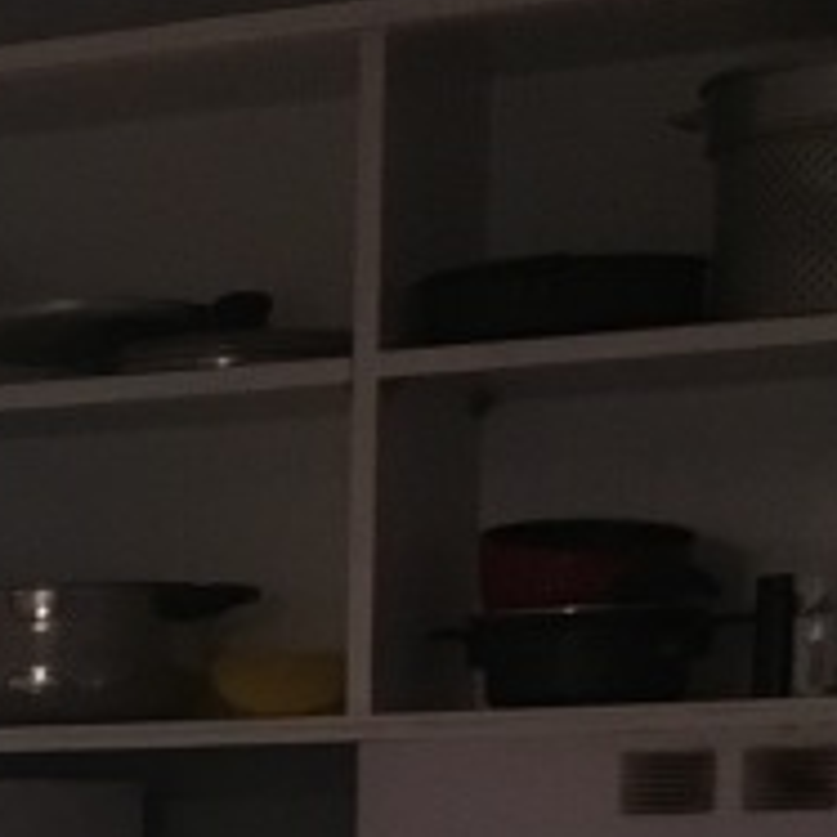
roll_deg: +2.2
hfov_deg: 11.8
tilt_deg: -10.7
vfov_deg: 11.6
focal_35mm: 140
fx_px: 3830
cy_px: 1504
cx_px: -497
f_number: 2.2
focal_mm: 4.15
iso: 200
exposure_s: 1/17
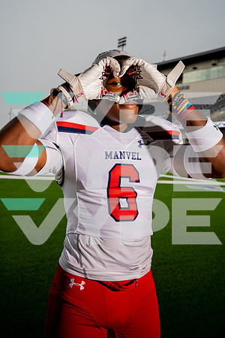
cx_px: 112
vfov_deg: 45.4
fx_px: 403
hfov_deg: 31.2
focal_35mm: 43
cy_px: 169
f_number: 6.3
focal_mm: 43
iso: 1000
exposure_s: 1/1600
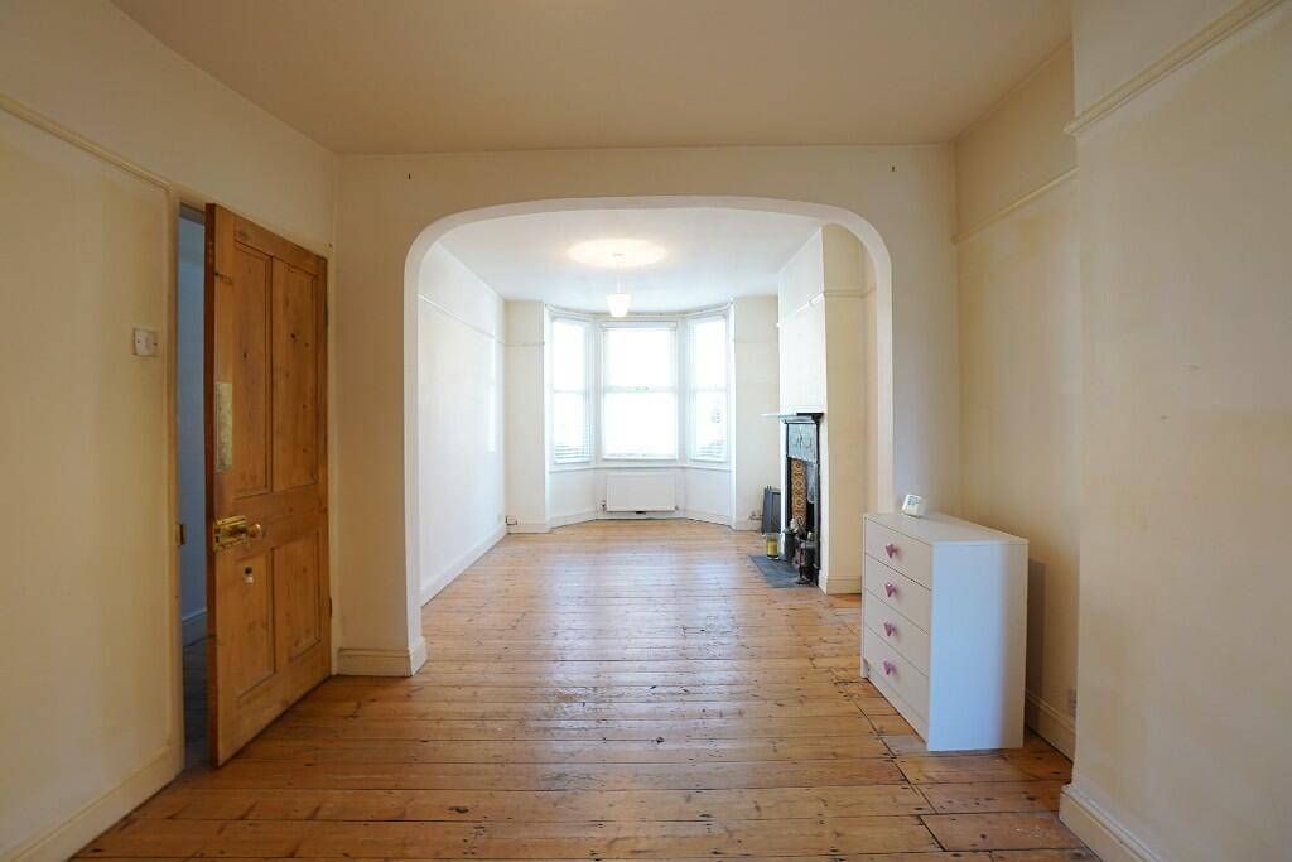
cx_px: 646
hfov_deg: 100.4
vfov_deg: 77.3
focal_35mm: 15
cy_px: 431
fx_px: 538
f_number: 5.6
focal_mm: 10
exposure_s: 1/3
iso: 100
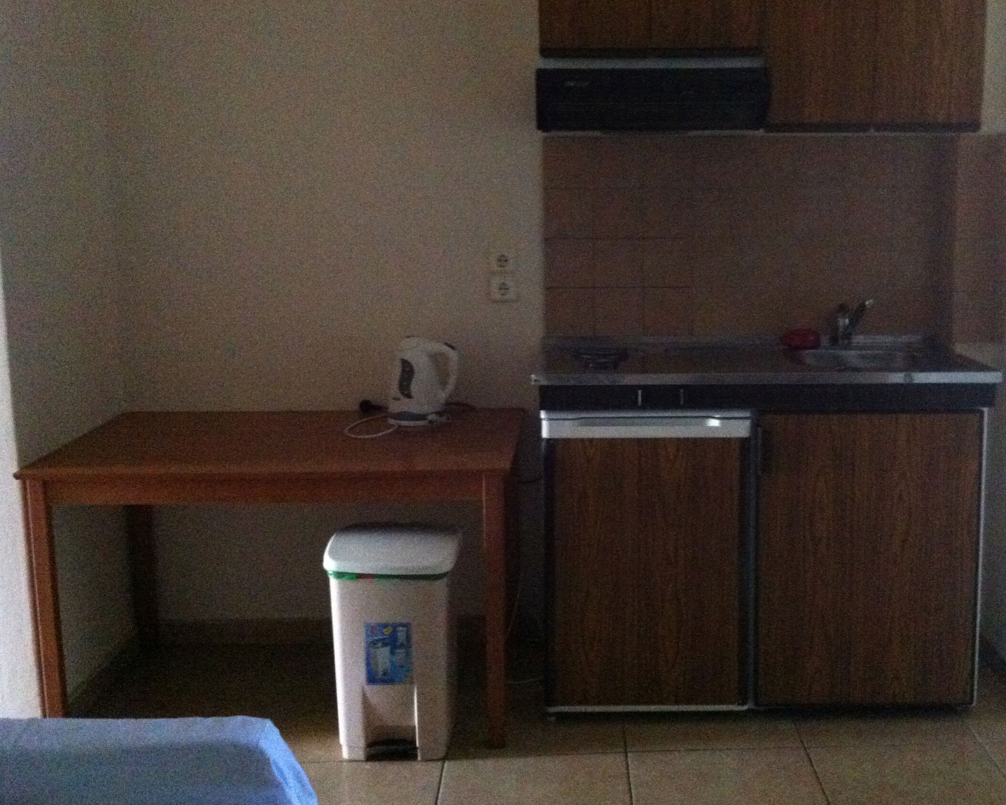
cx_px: 612
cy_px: 352
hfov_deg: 43.6
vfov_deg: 35.6
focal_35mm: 42
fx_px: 1250
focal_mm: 3.85
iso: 1000
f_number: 2.8
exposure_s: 1/15
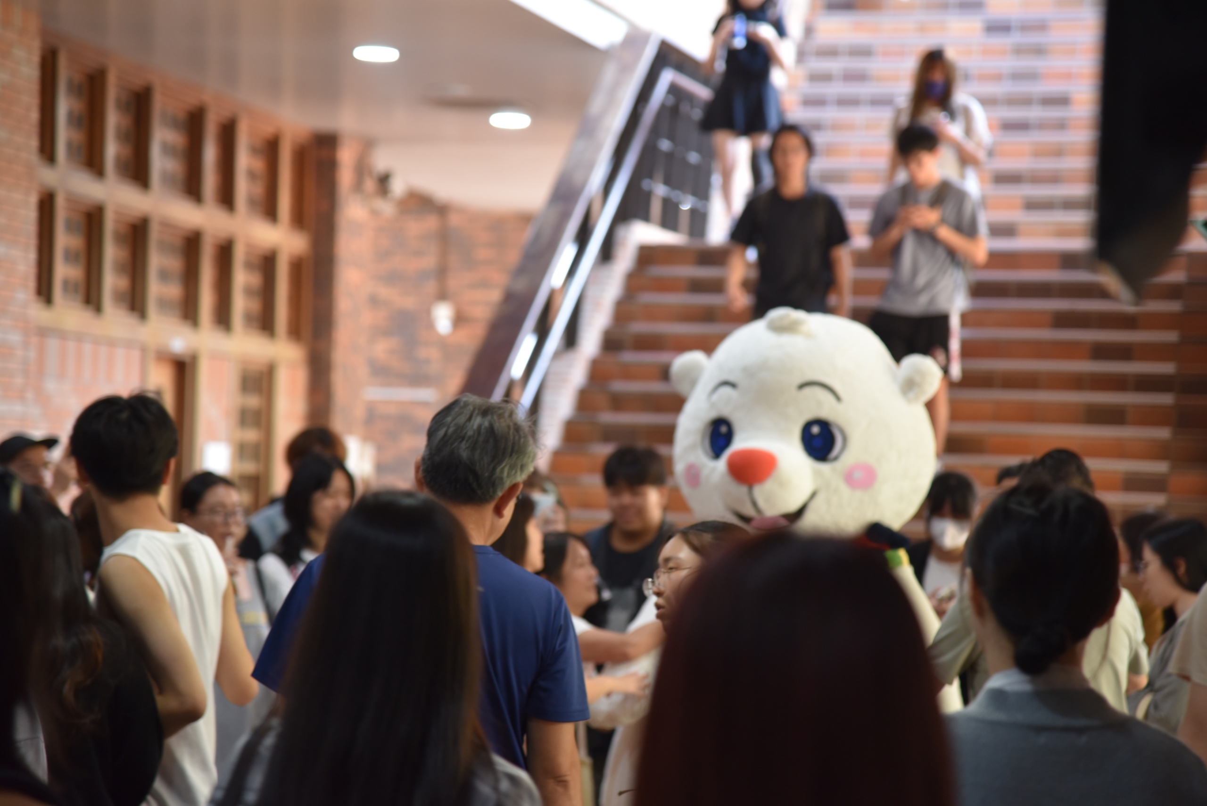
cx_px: 604
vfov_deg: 11.4
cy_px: 403
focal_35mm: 120
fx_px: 4025
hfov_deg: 17.1
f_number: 4
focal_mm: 120
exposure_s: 1/60
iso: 1250
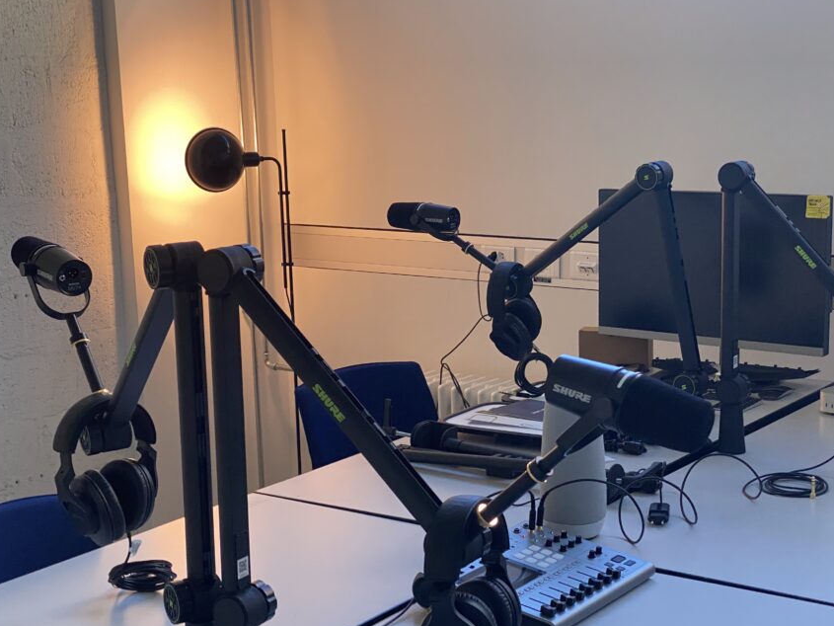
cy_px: 353
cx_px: 493
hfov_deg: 30.7
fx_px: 1518
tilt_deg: -11.6
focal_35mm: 63
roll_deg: +1.0
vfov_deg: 23.3
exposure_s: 1/85
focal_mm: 6
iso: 160
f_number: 2
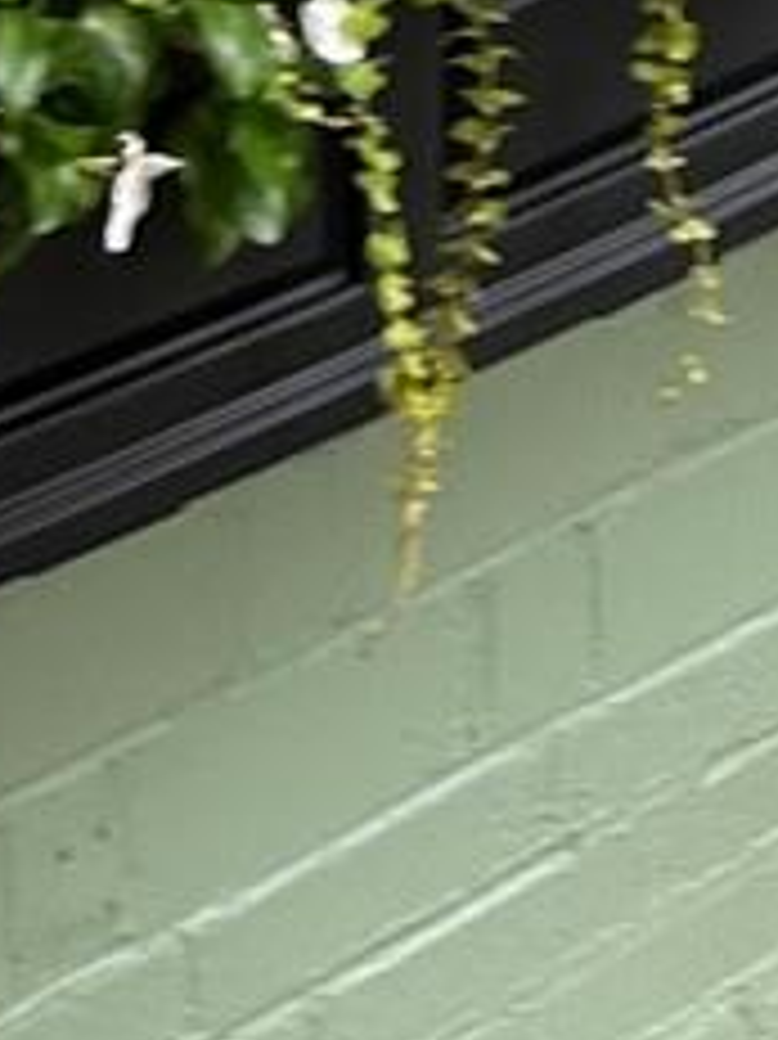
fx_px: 5189
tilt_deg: -2.5
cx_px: 1659
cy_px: -1886
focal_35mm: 173
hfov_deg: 8.1
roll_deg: -2.0
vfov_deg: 9.4
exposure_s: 1/121
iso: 64
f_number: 1.5
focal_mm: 5.7
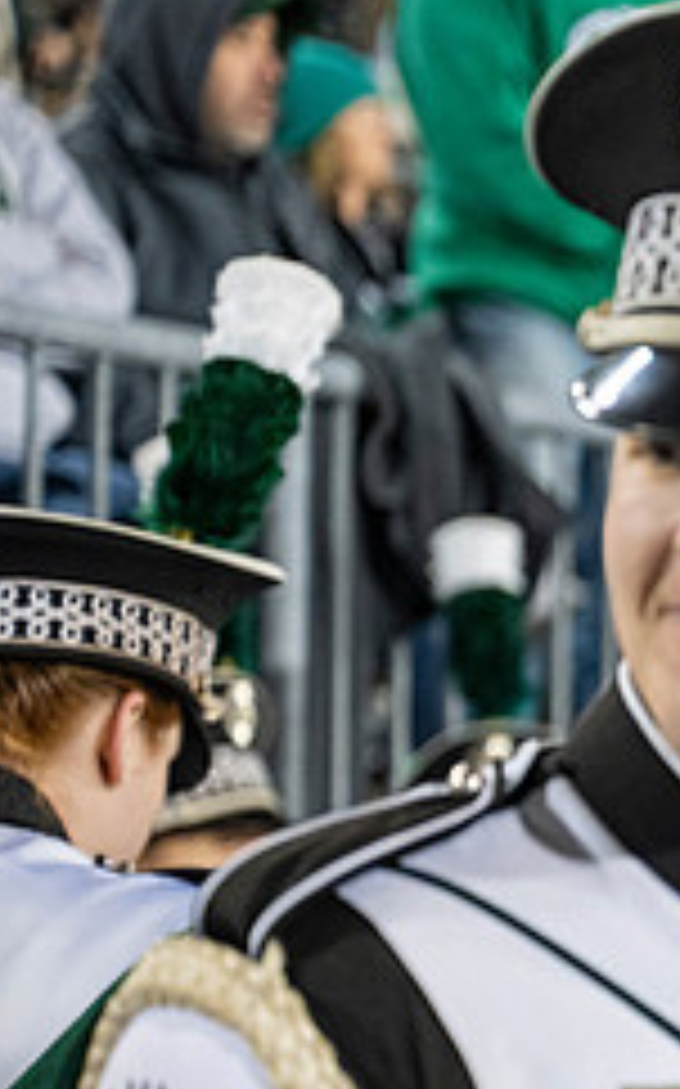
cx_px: 1279
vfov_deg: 12.2
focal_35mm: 171
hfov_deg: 7.4
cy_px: 736
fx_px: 5076
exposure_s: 1/500
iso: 2000
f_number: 3.2
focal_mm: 70
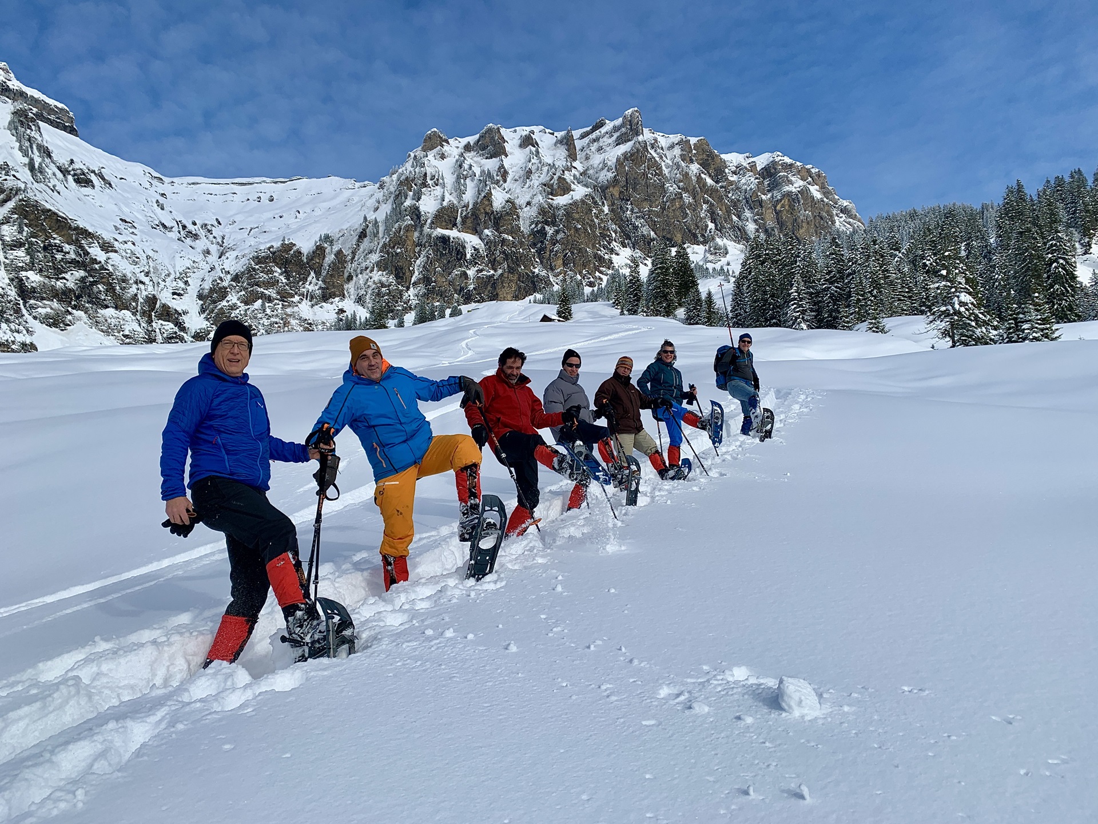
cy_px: 412
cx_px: 549
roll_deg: +3.4
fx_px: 825
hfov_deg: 67.3
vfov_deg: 53.1
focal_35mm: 26
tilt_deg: +11.0
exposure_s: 1/3788
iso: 25
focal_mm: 4.25
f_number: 1.8
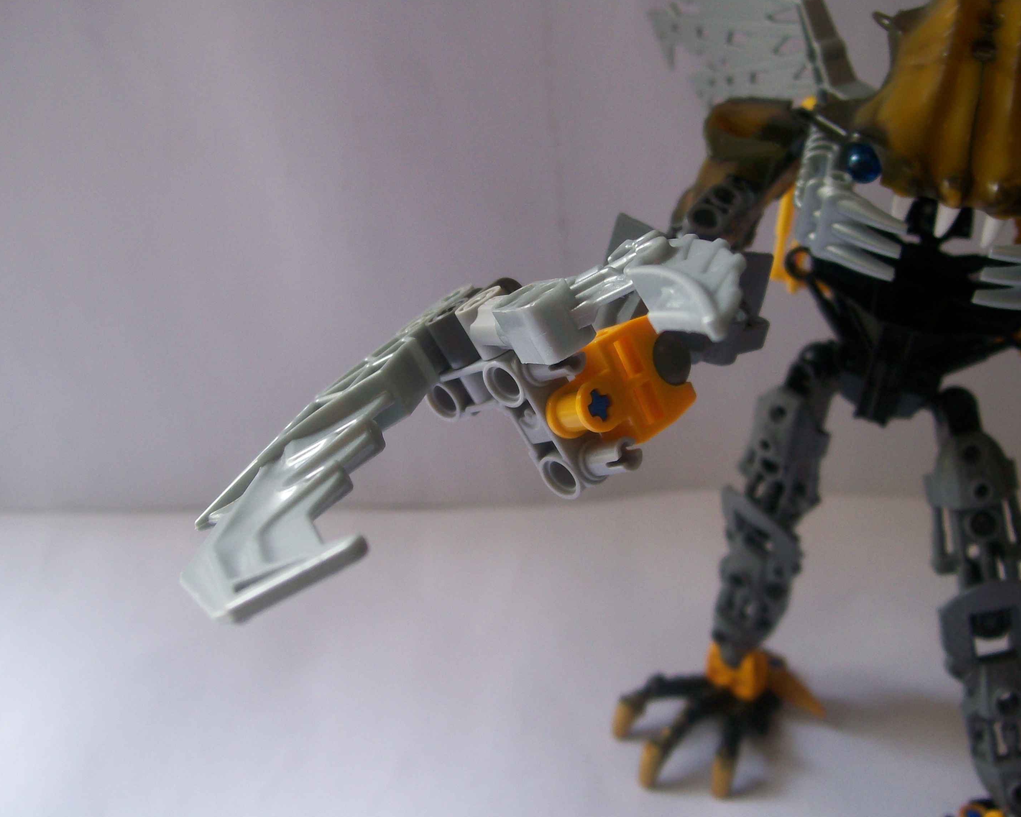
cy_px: 405
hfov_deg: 47.9
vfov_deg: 39.2
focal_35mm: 38
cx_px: 482
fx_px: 1148
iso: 80
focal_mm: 6
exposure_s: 1/105
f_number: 2.7
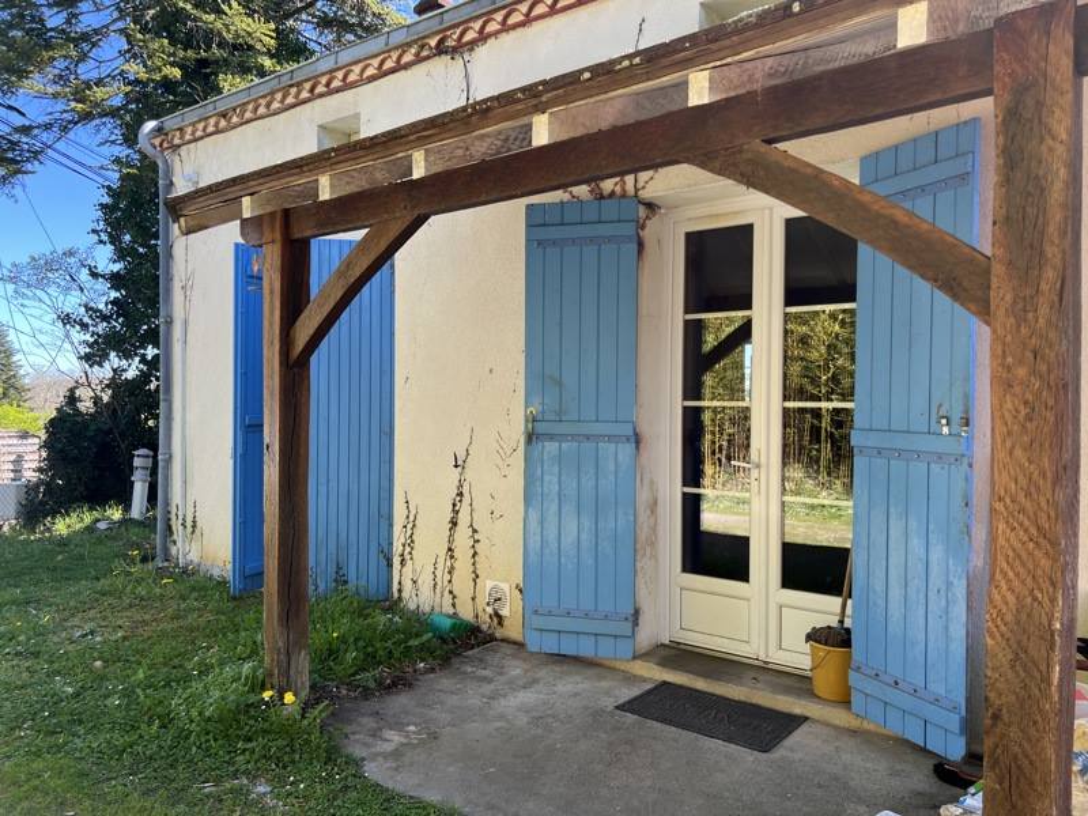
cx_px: 544
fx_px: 817
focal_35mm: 26
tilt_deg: +0.1
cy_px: 408
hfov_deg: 67.3
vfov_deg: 53.1
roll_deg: -1.1
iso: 50
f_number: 1.5
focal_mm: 5.7
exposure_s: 1/456
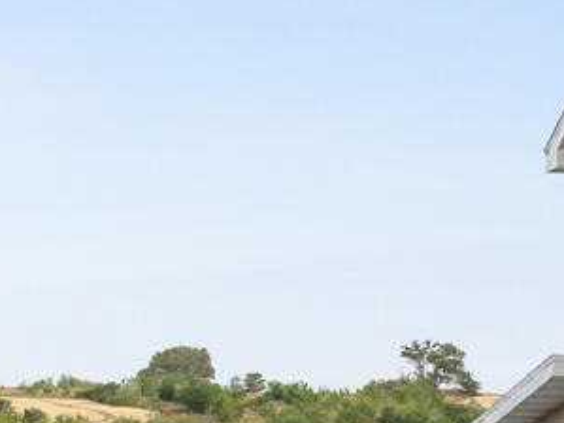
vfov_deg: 10.6
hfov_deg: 14.1
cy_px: 536
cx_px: -37
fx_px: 2231
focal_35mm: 137
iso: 100
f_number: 6.3
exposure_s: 1/320
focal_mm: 12.29
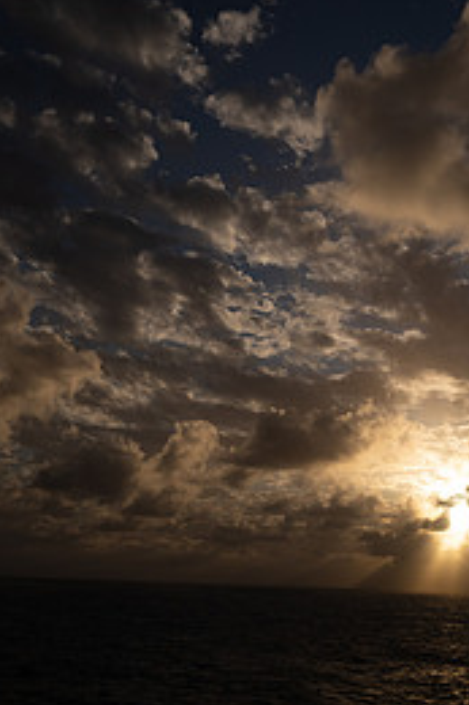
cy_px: 358
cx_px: 377
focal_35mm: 52
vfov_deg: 38.2
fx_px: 1017
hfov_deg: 25.5
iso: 125
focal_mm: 30
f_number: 13
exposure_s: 1/400
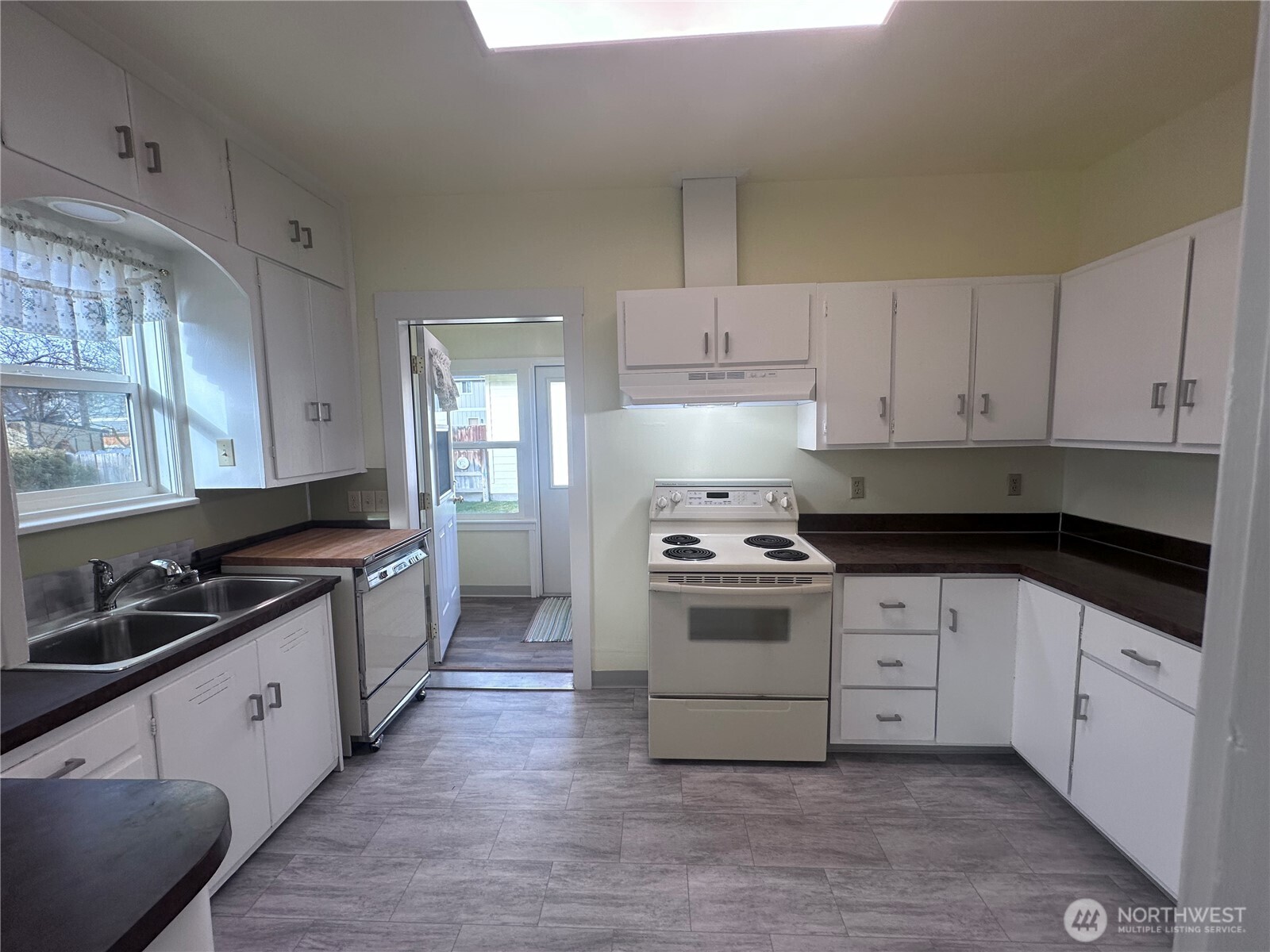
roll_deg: +1.2
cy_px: 476
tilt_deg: -4.5
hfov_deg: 102.1
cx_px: 635
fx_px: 514
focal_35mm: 14
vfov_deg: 85.7
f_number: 2.2
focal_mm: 2.22
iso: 50
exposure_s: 1/114
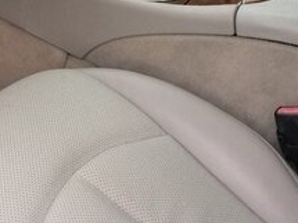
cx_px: 53
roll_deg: -10.8
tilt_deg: -25.9
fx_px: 766
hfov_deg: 21.7
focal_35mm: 89
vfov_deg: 15.7
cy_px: -77
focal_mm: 4.15
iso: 50
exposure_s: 1/33
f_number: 2.2
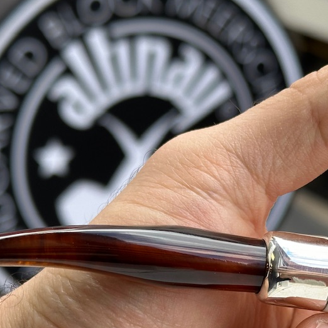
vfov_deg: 16.7
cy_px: 236
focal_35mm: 104
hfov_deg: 16.7
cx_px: 237
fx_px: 1115
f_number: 1.78
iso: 64
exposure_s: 1/558
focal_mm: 6.86
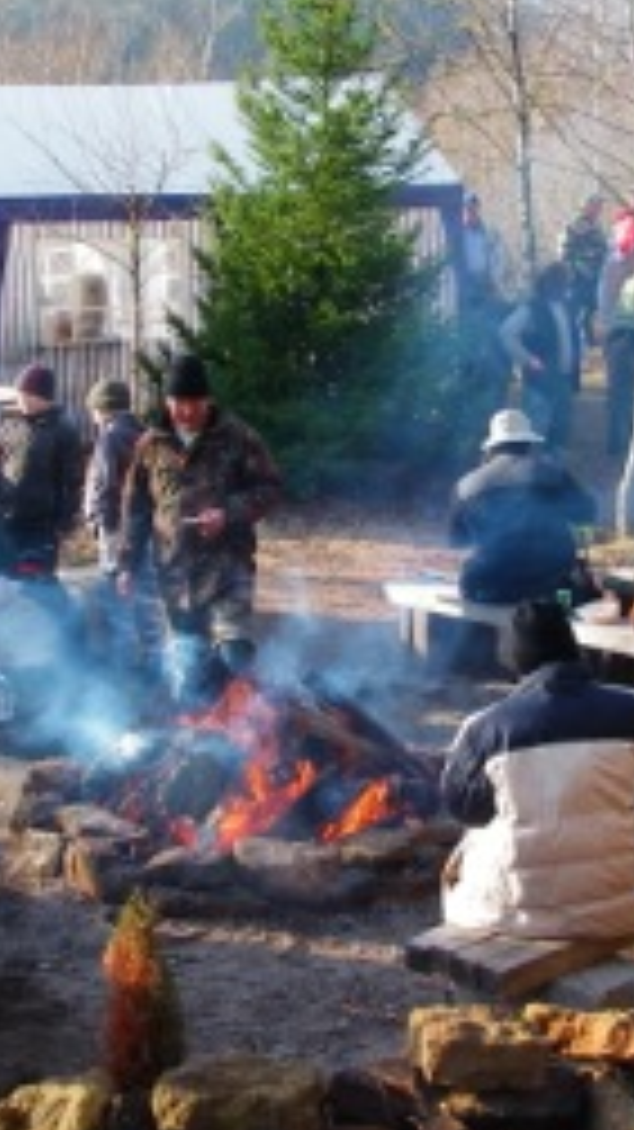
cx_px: 414
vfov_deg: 28.6
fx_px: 2214
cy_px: 518
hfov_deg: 16.3
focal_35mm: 74
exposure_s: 1/100
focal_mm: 6.3
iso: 64
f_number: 3.3
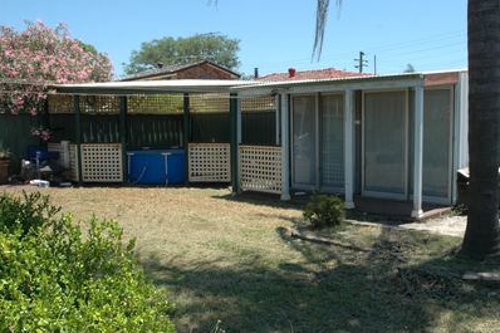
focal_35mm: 39
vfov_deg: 34.2
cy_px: 178
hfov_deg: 49.3
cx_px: 293
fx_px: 541
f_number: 8
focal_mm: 22
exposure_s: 1/250
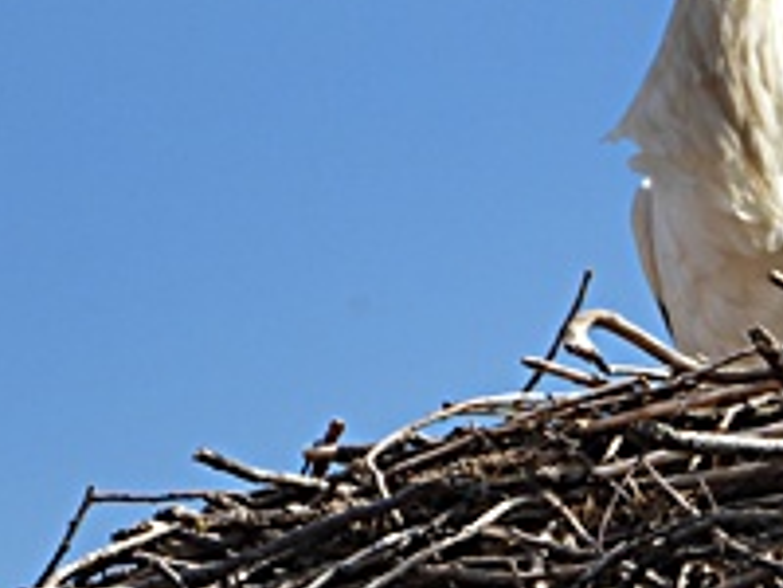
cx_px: 934
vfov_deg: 0.8
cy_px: 86
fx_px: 44583
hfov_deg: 1.0
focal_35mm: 1971
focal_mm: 135
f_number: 5.6
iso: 100
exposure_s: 1/640
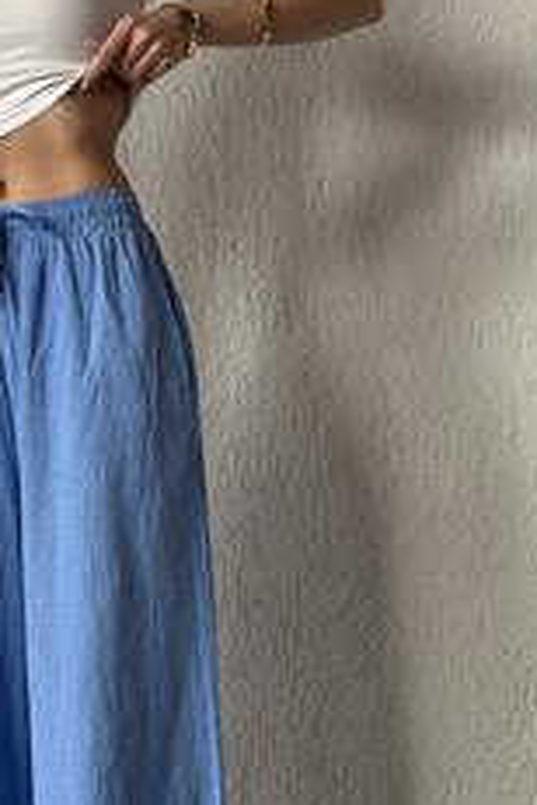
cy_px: 505
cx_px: 52
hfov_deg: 14.7
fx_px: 2058
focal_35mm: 92
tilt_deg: +4.9
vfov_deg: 22.1
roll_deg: +0.7
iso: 100
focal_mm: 6.86
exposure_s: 1/121
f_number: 1.78
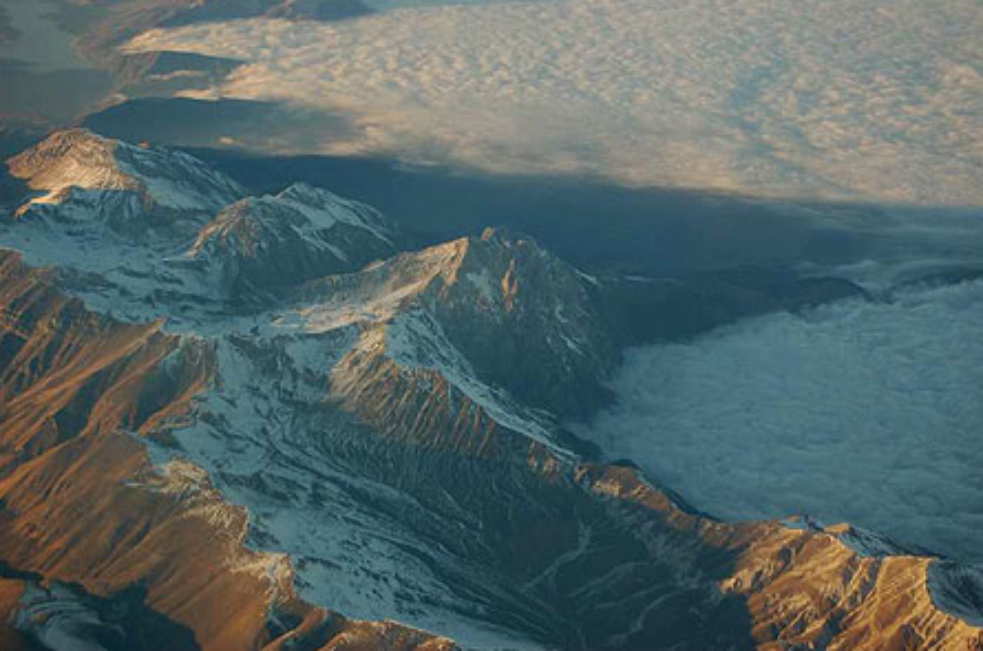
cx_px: 493
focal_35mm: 84
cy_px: 323
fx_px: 2276
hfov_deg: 24.4
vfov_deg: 16.3
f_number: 6.3
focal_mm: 55
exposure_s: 1/160
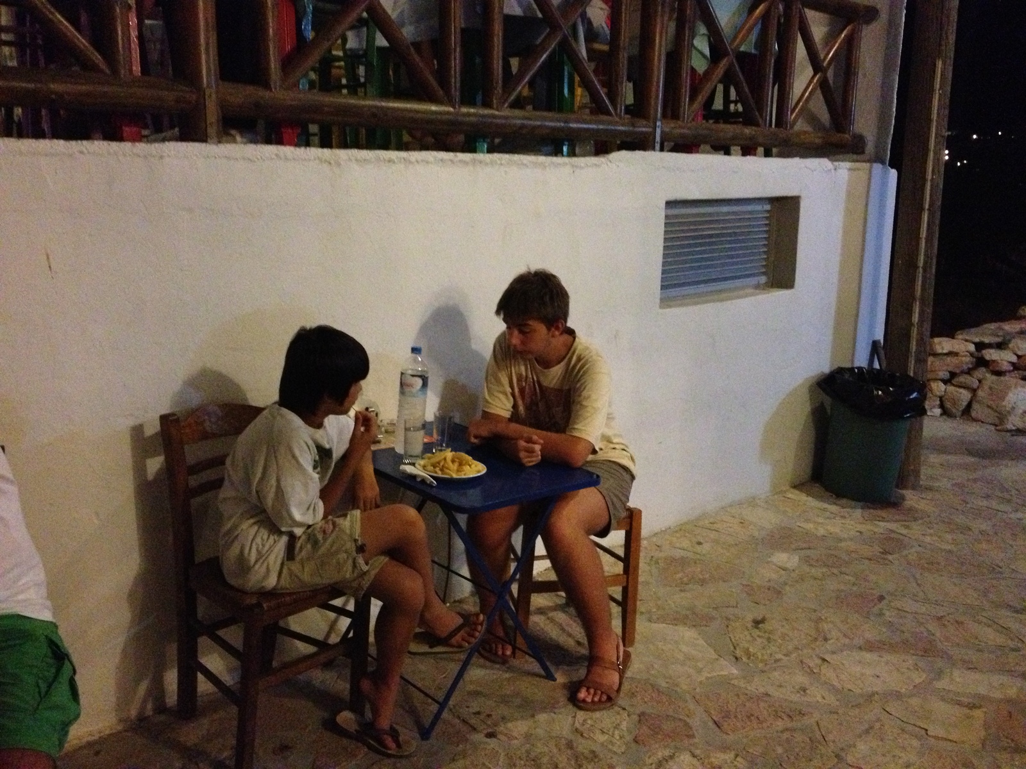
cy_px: 384
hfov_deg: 52.6
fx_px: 1037
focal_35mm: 35
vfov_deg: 40.7
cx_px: 513
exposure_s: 1/15
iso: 800
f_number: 2.4
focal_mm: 4.28
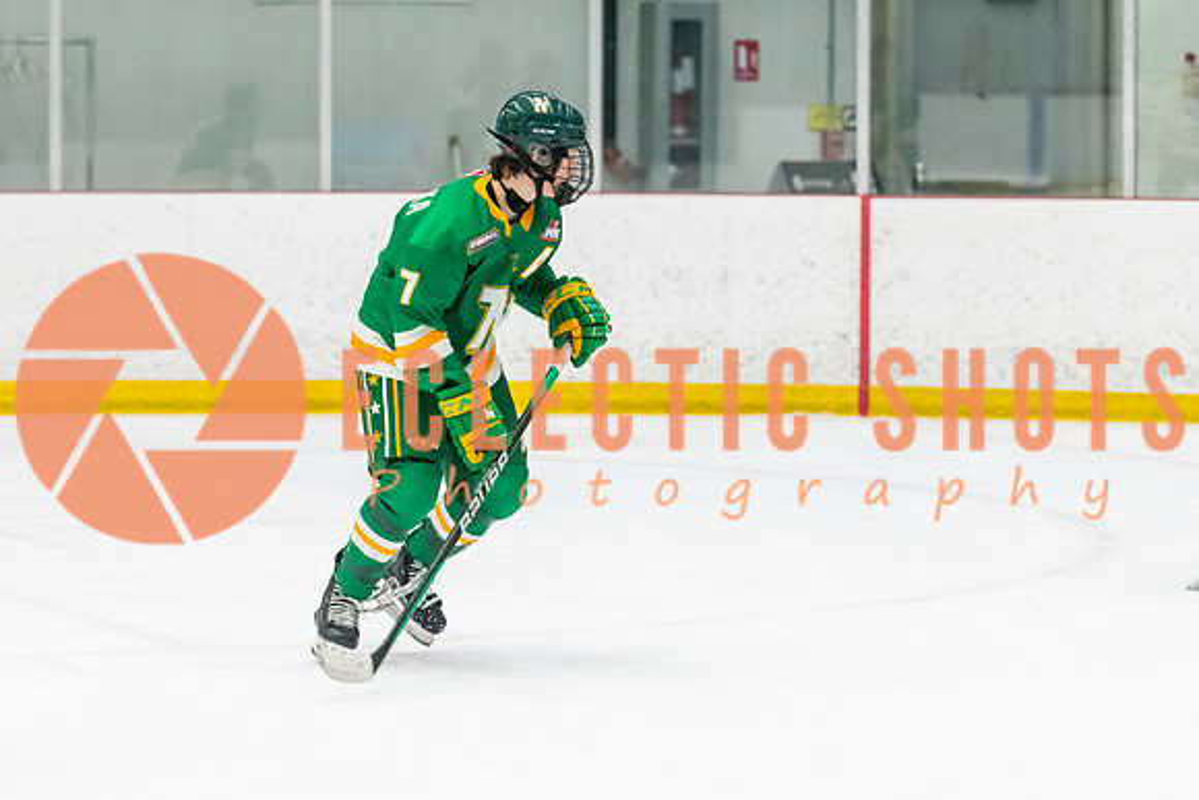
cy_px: 303
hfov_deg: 11.8
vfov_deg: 7.9
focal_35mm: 174
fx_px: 5812
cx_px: 497
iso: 3200
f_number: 2.8
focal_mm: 105
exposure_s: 1/800
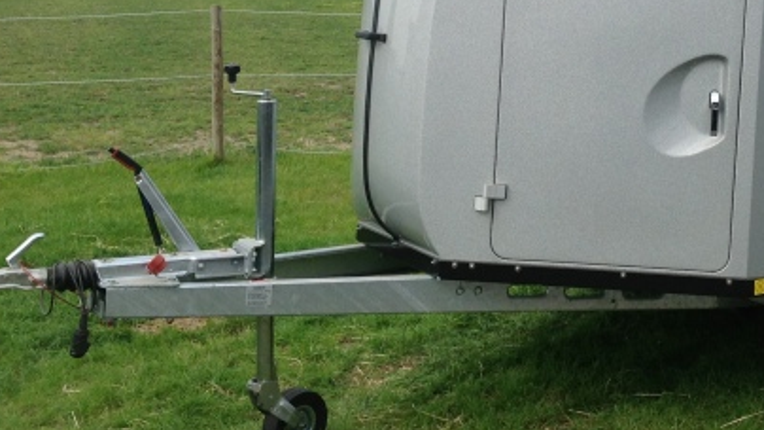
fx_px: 1337
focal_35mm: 66
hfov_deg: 31.1
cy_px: 45
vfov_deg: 18.0
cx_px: 603
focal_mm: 4.28
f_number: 2.4
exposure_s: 1/1439
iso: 50
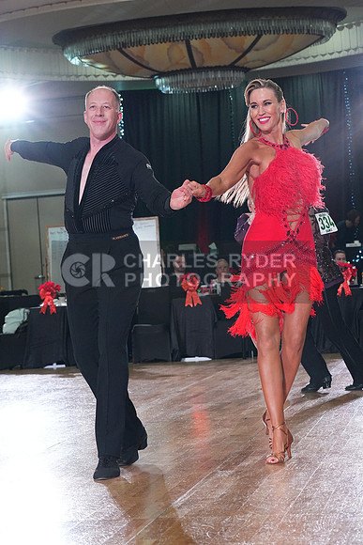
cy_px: 272
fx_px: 1209
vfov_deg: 25.4
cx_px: 182
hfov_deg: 17.1
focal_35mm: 80
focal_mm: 80
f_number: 7.1
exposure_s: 1/320
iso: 6400
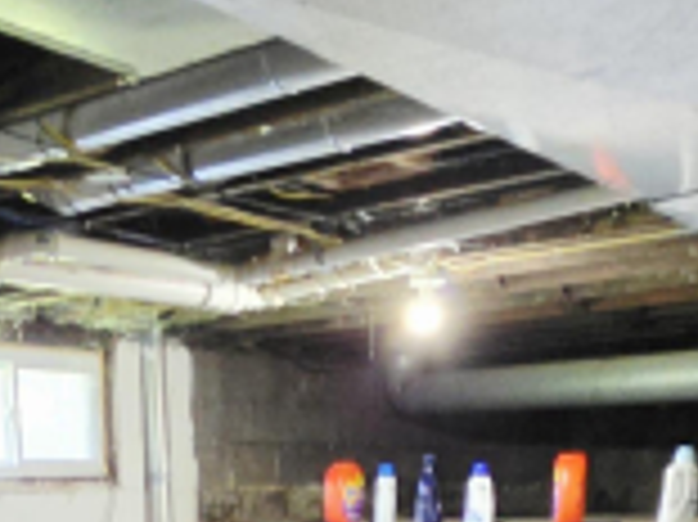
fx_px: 1128
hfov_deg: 33.5
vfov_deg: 20.1
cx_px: 155
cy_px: 900
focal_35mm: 56
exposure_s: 1/60
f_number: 1.9
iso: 640
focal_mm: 2.2
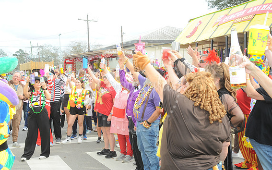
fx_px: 371
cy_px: 86
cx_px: 135
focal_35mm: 50
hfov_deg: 40.3
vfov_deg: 25.8
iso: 250
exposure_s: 1/100
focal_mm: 48
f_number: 9
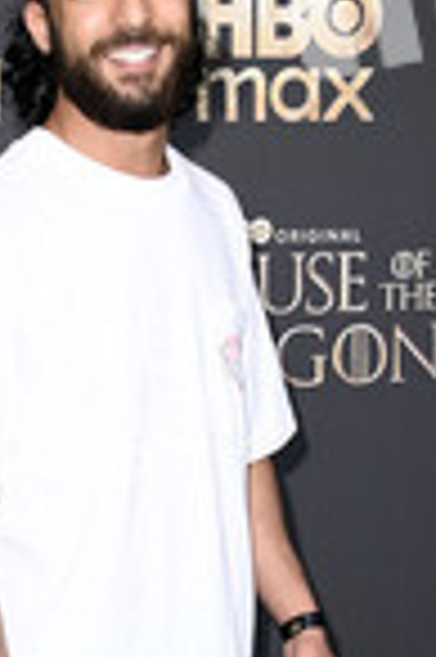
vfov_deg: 16.3
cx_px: 103
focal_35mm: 123
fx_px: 2240
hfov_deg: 11.1
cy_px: 648
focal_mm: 45
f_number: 5.6
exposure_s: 1/250
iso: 320
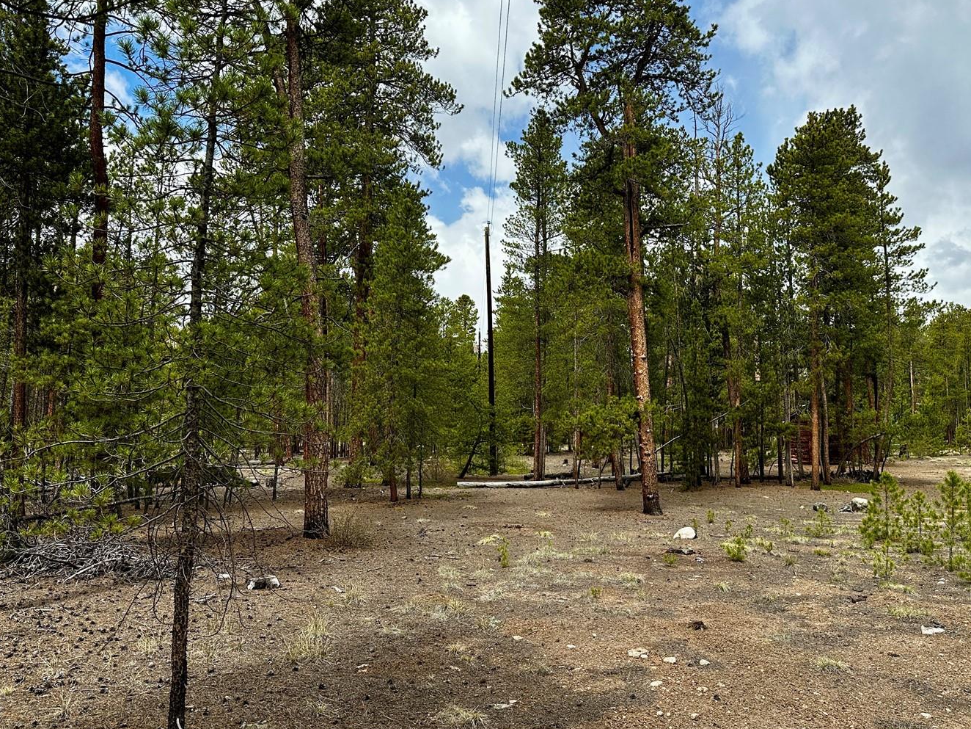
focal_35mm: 29
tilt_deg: +6.6
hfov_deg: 61.3
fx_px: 813
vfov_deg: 48.2
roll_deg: -0.7
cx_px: 568
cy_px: 355
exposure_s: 1/2809
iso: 80
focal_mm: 6.86
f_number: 1.78
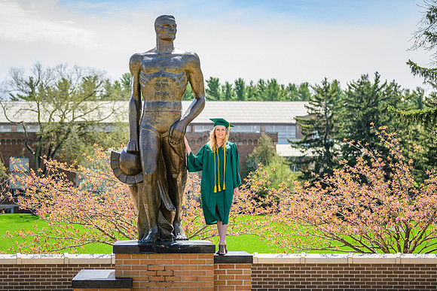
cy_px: 146
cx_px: 220
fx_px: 1053
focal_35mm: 87
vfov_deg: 15.8
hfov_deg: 23.4
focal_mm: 86
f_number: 4
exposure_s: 1/2500
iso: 400
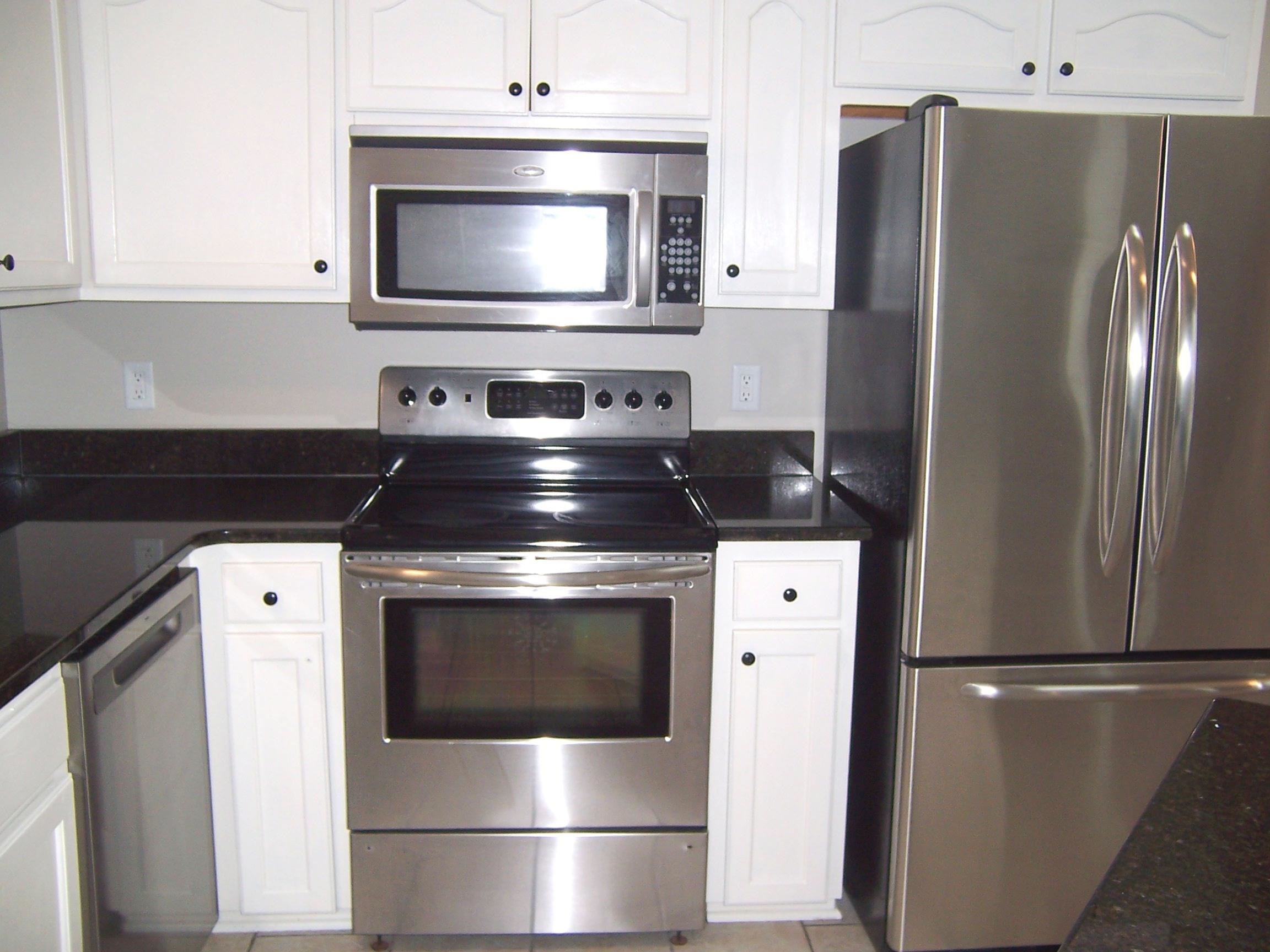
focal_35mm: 33
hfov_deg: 55.4
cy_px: 476
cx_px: 635
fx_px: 1211
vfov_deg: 42.9
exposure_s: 1/60
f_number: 2.8
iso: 80
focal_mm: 5.5
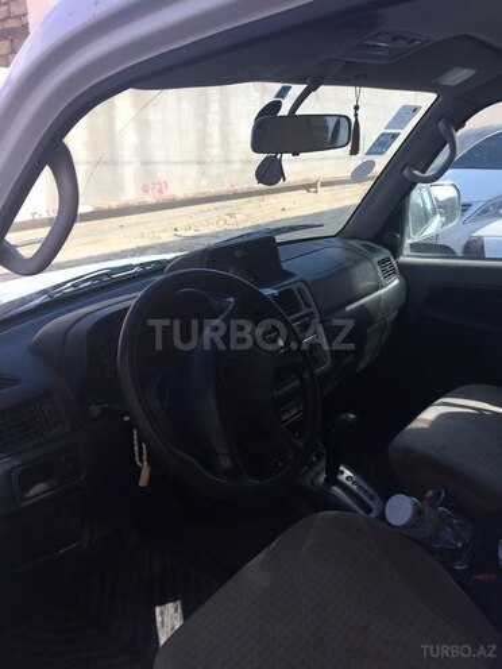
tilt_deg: -19.4
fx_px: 561
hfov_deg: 48.2
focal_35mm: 29
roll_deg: -1.0
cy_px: 334
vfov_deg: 61.7
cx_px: 251
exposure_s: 1/684
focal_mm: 4.15
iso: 32
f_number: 2.2
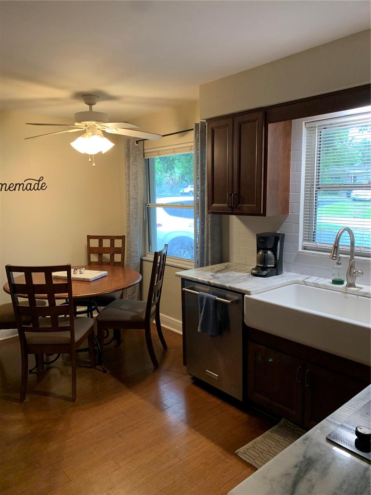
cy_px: 248
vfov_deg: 67.3
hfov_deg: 53.1
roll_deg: +1.2
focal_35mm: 26
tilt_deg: -8.9
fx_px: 372
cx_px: 186
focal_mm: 4.25
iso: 250
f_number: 1.8
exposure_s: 1/60
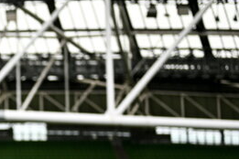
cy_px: 169
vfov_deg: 7.0
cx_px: -96
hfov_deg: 10.2
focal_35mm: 196
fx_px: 1301
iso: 320
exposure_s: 1/1600
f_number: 1.8
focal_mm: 50
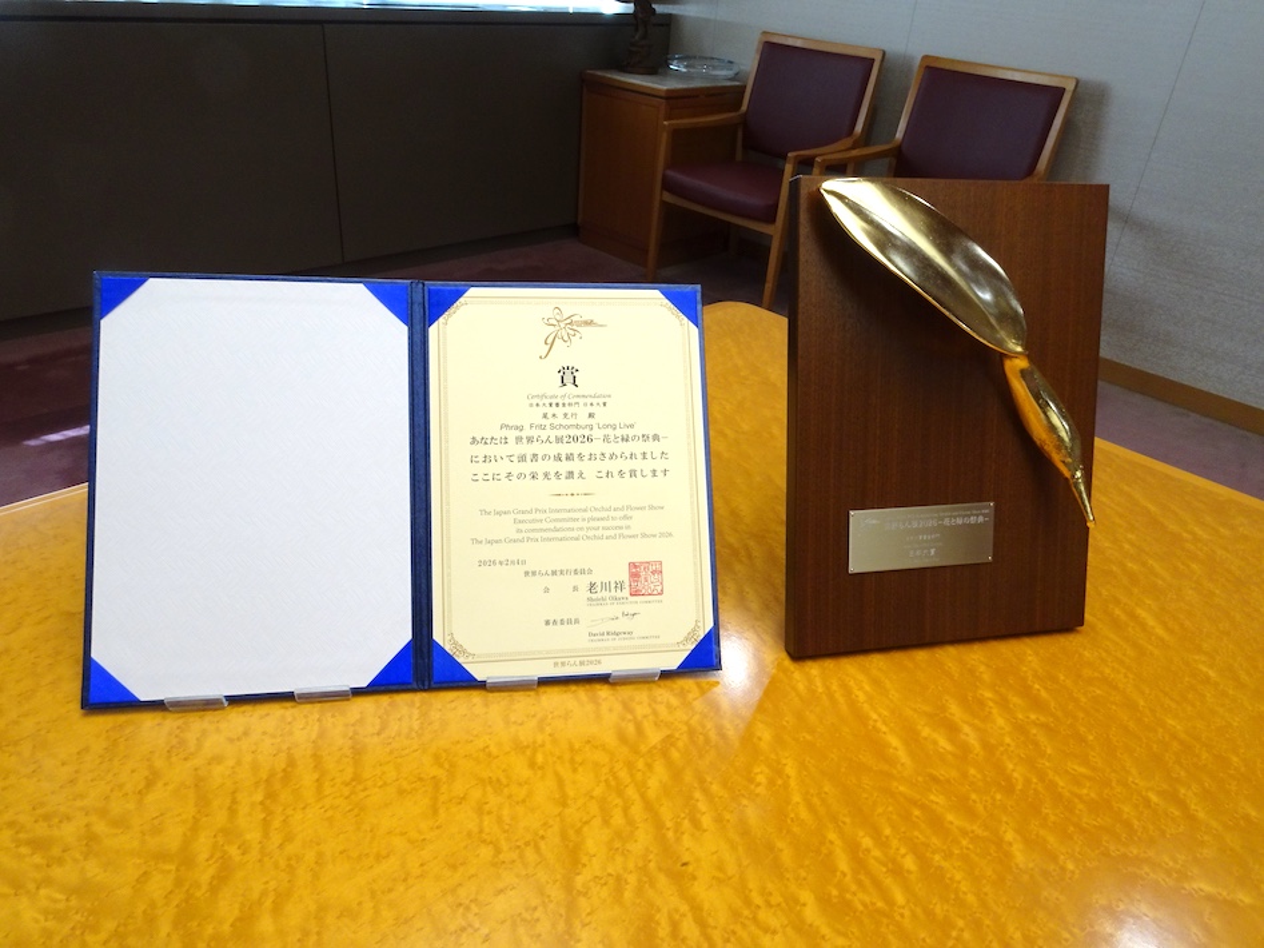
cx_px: 632
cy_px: 474
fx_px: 876
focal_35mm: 24
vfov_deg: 56.8
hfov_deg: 71.6
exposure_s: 1/30
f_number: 3.5
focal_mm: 4.1
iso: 200
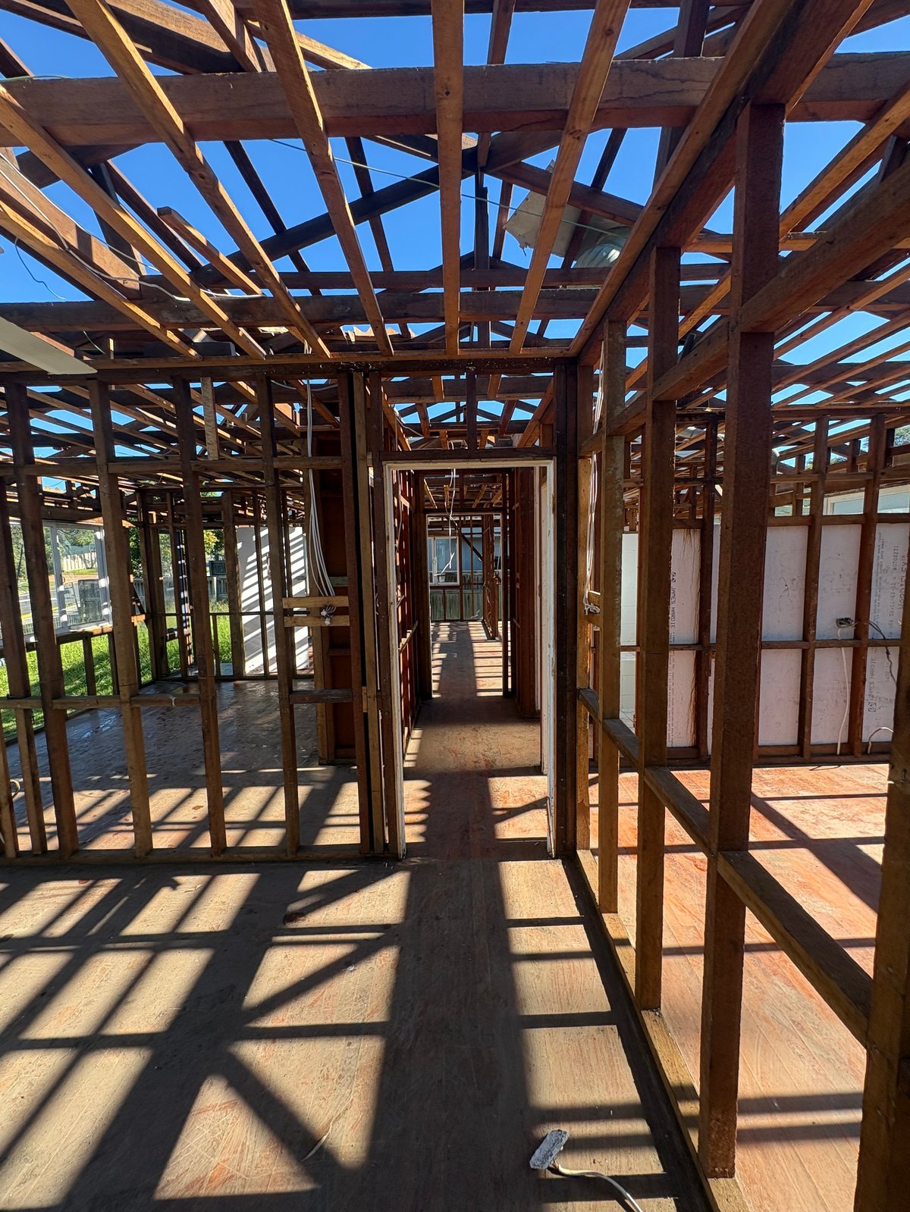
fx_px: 491
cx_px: 455
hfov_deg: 85.7
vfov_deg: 102.1
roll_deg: +1.6
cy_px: 606
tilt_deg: -5.7
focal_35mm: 14
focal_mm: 2.22
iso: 64
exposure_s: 1/238
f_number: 2.2
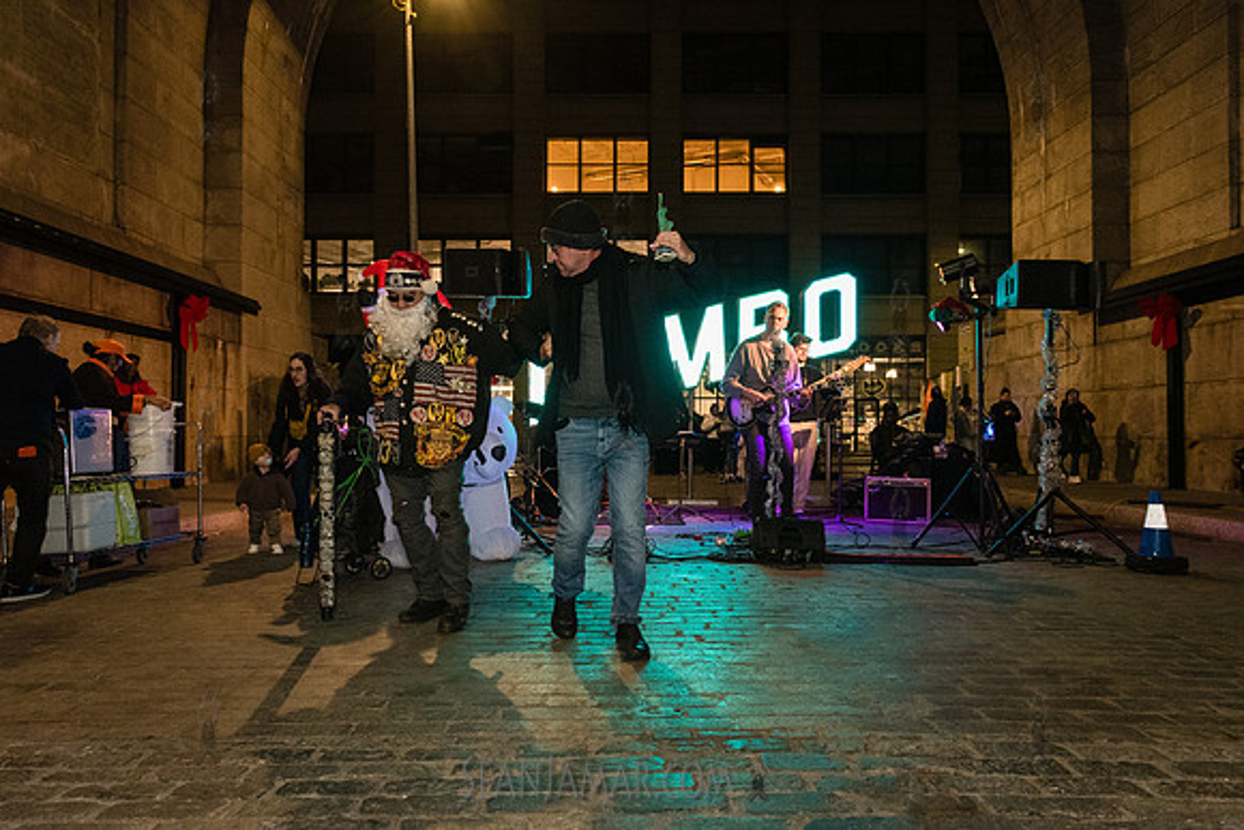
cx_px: 613
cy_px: 415
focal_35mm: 25
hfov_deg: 72.4
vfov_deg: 52.0
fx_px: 851
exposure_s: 1/160
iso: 6400
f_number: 3.5
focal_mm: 24
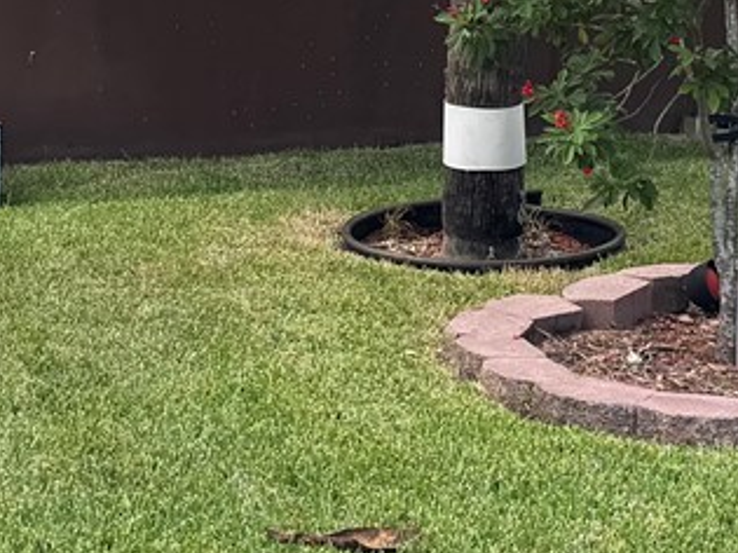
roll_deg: +0.2
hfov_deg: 16.1
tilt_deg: -3.5
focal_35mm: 122
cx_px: 429
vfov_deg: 11.9
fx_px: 2600
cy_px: -61
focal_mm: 6.76
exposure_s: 1/925
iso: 80
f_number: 1.78
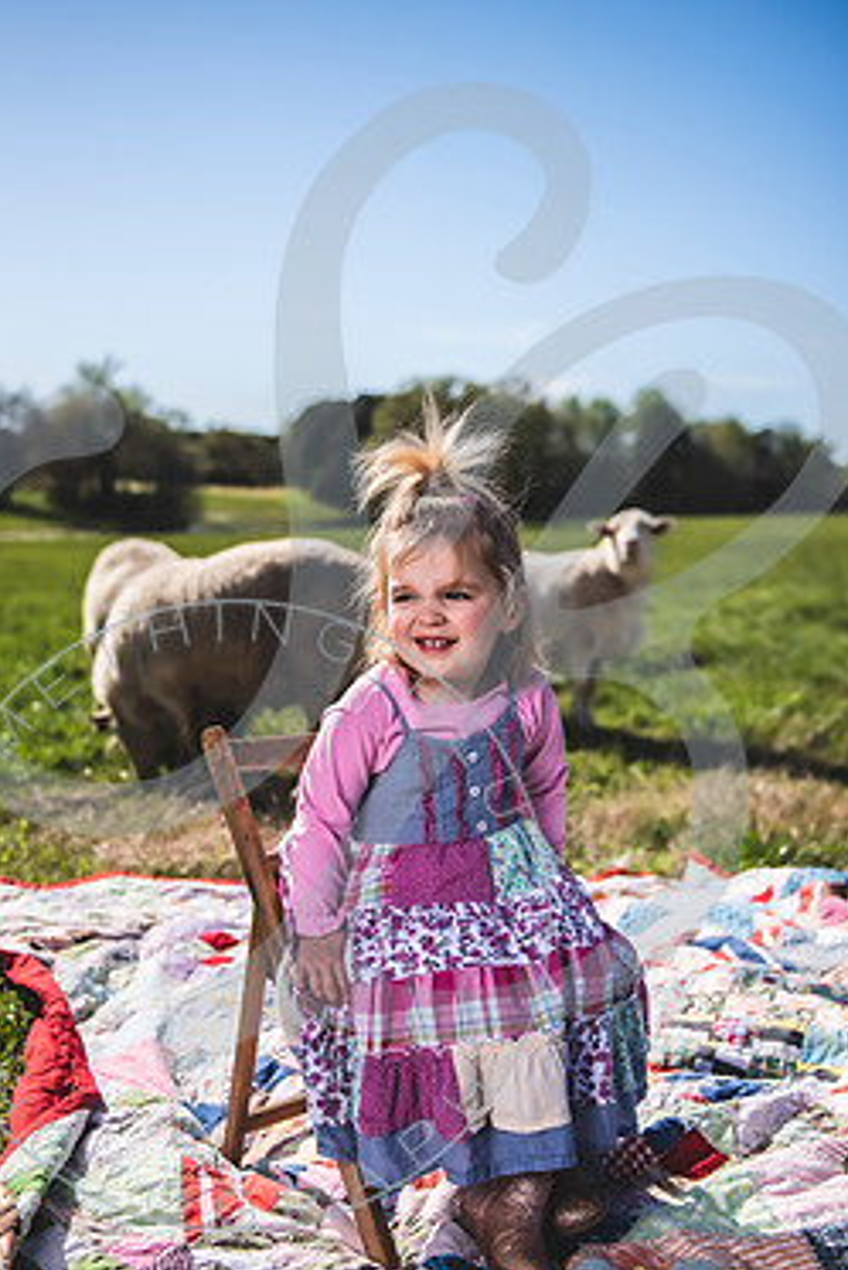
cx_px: 388
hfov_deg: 32.6
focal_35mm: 41
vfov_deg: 47.4
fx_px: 1447
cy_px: 657
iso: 100
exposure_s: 1/2500
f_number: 2.8
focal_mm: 34
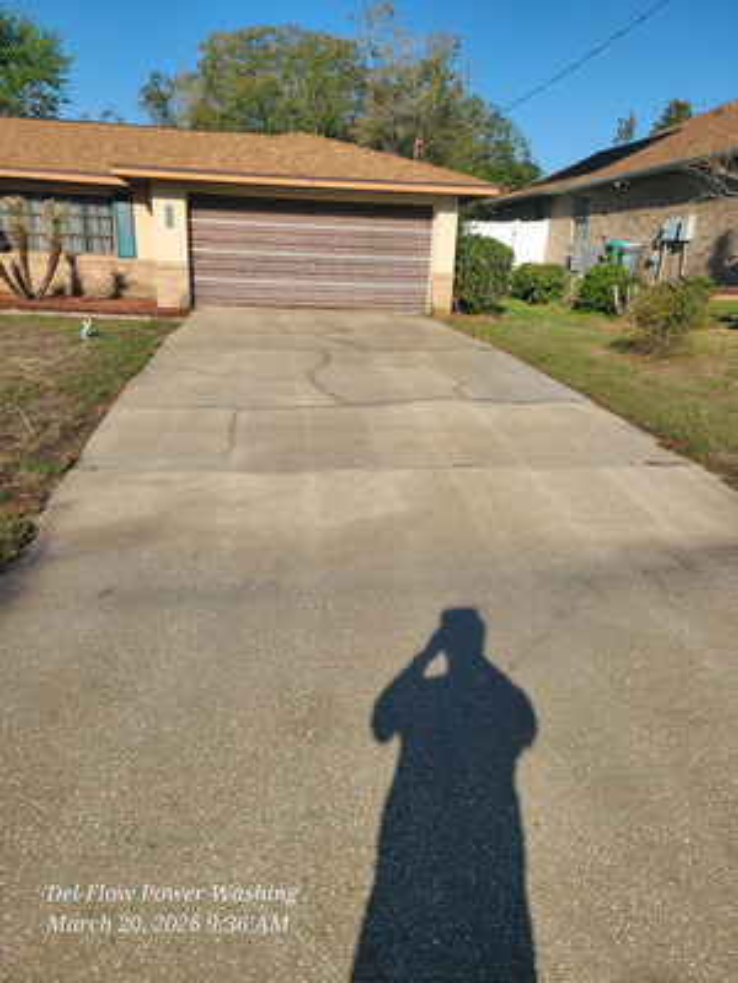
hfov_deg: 53.1
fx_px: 739
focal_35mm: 26
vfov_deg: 67.3
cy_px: 492
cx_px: 369
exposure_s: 1/2664
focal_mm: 5.4
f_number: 1.8
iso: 40
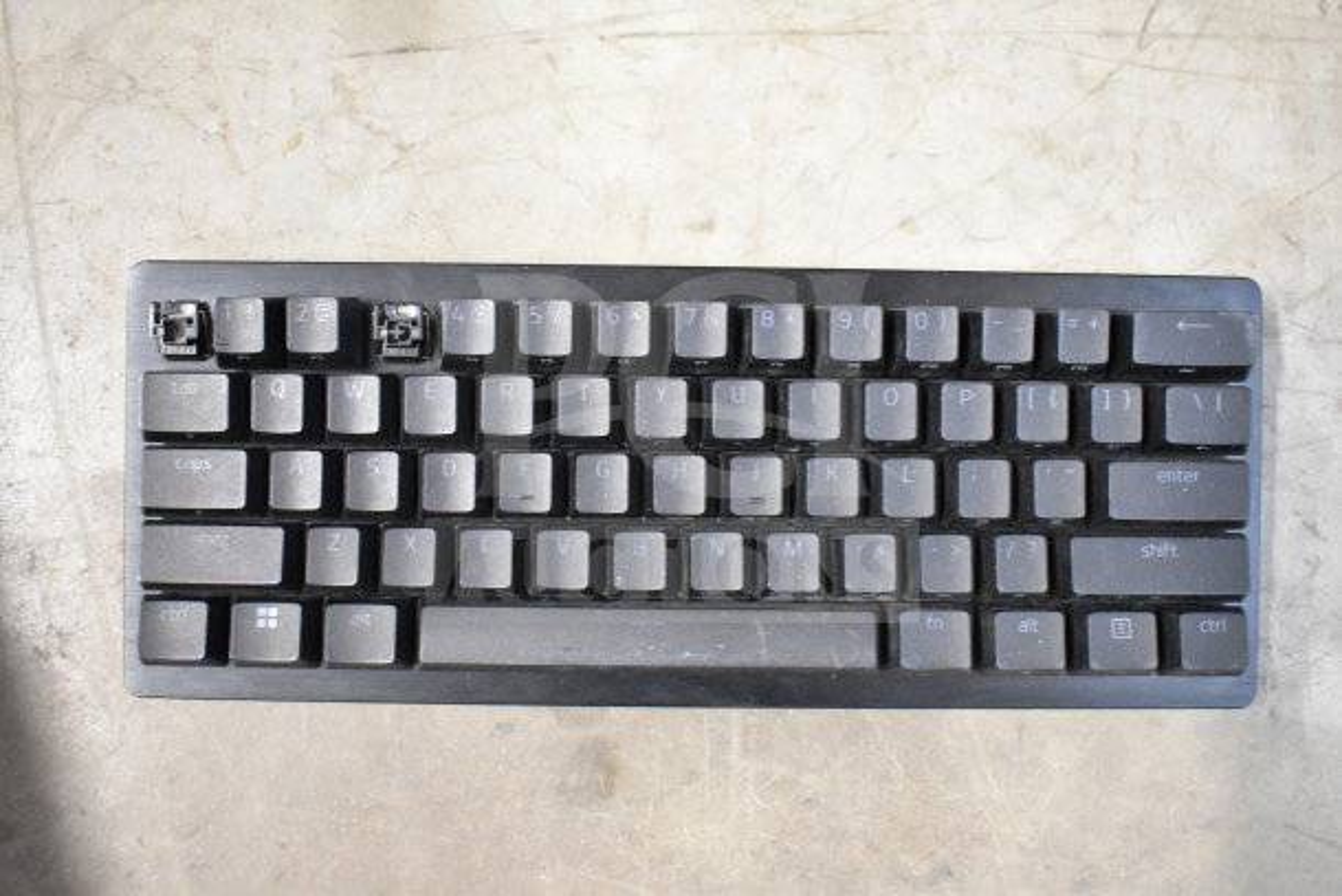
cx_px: 671
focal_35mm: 36
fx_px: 1342
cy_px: 448
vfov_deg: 36.9
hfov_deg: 53.1
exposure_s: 1/40
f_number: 3.8
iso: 9000
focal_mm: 24
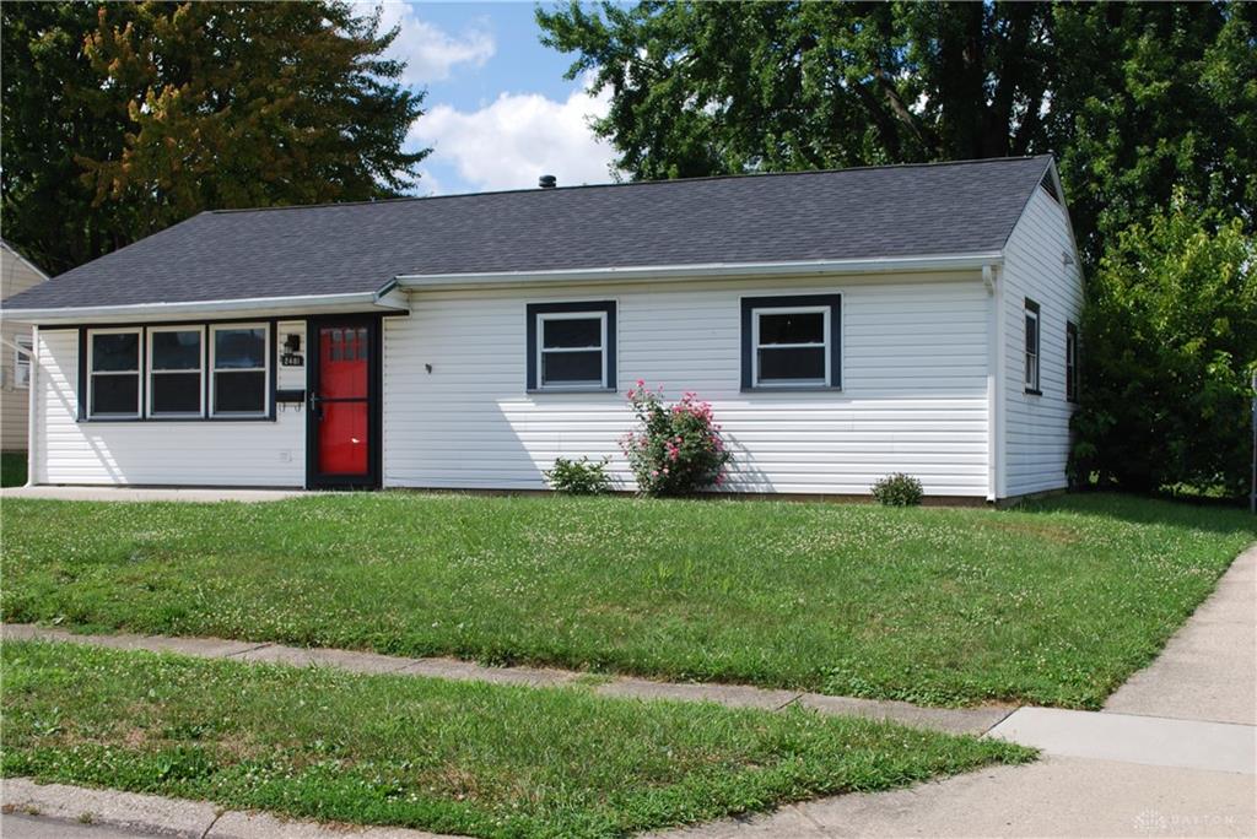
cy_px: 420
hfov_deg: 43.6
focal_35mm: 45
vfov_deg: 29.9
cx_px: 628
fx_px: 1572
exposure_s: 1/250
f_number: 8
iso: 100
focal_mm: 30
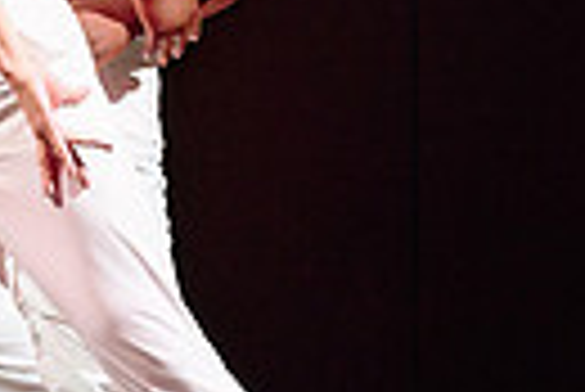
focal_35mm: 732
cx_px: -22
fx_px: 11908
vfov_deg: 1.9
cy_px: 244
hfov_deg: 2.8
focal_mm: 135
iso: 1600
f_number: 2.8
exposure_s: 1/250
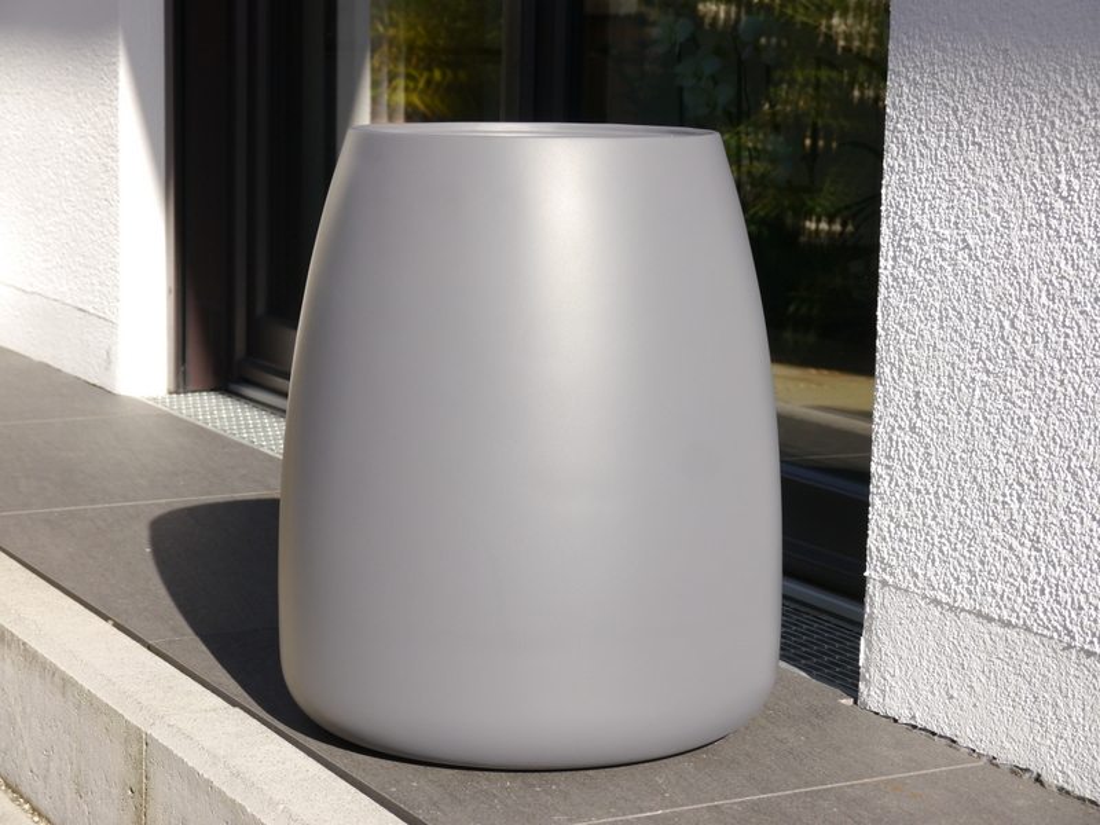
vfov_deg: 17.6
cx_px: 550
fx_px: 2669
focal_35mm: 84
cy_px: 412
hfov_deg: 23.3
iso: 160
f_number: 8
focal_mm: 42
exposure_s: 1/250
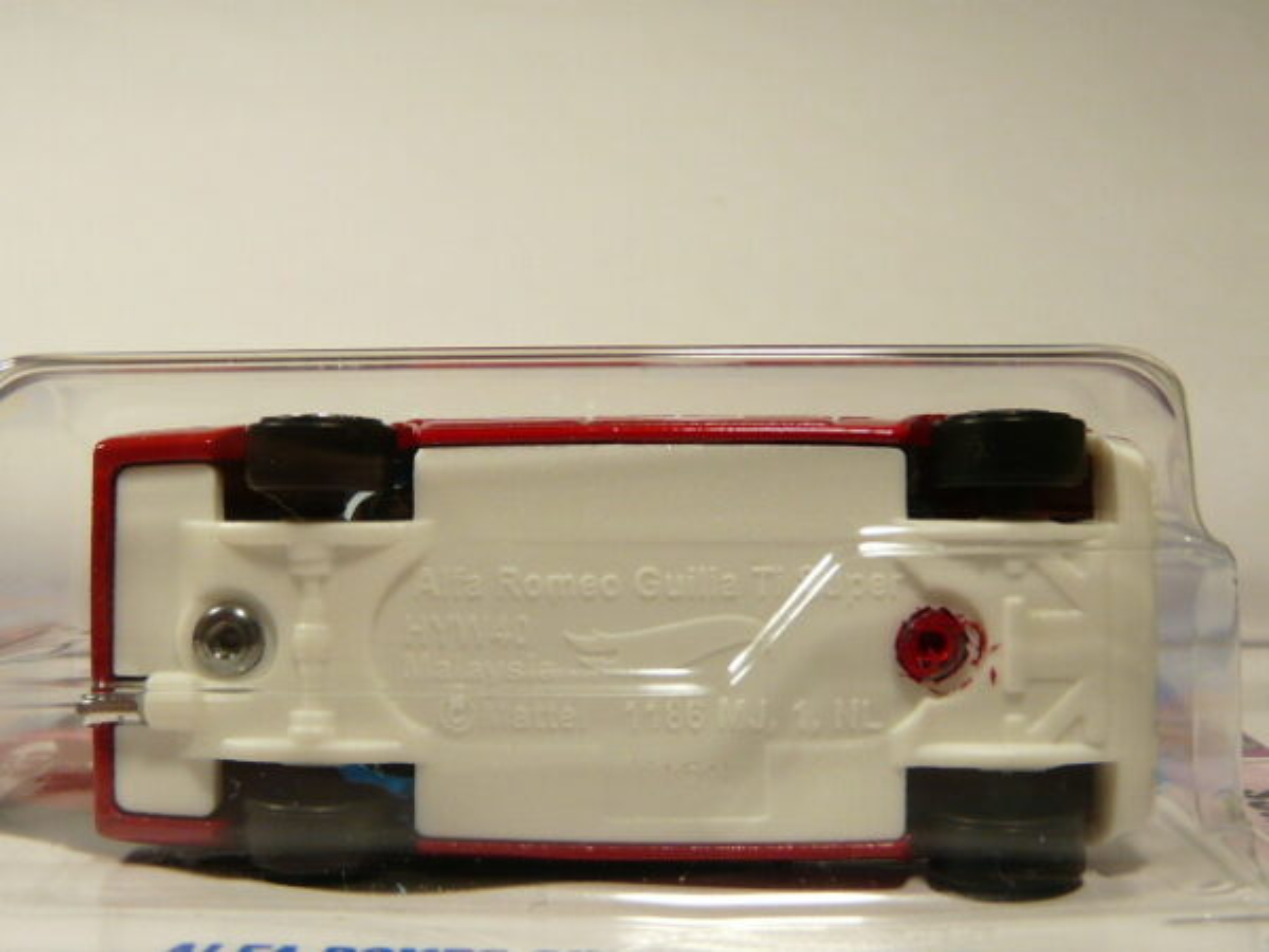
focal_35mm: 45
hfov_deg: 42.1
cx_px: 634
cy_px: 476
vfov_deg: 32.2
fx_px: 1650
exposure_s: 1/125
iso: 100
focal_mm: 4.6
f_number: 2.8
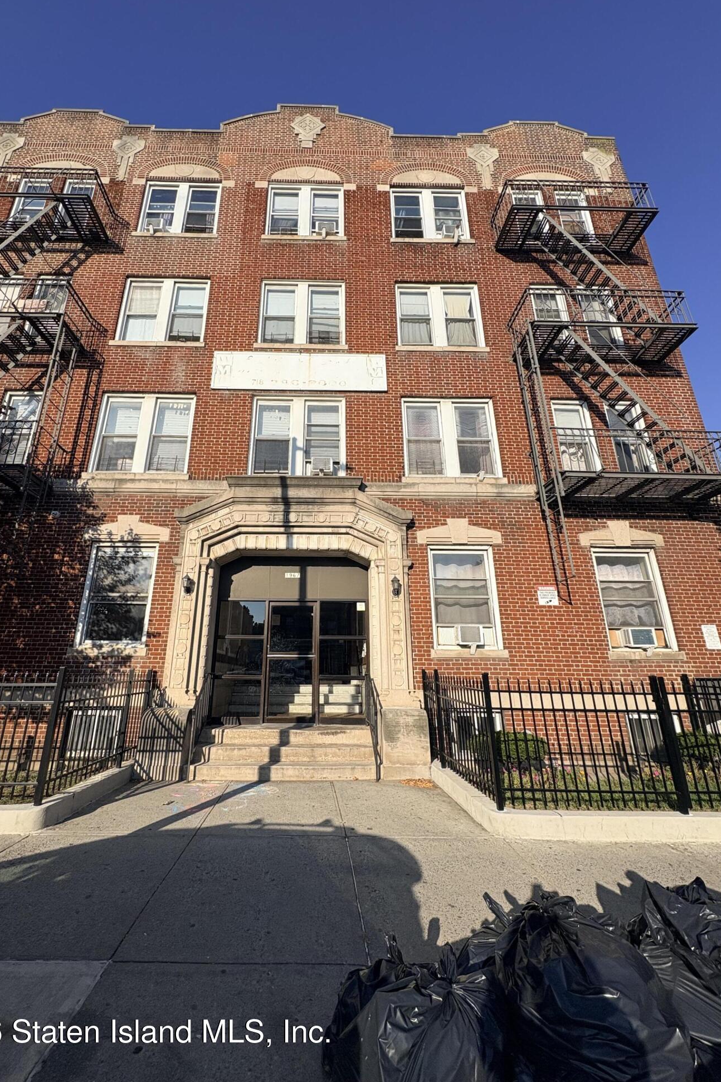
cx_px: 325
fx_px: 451
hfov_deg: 77.1
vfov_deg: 100.4
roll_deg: +0.1
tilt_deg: +19.4
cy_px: 525
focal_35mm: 15
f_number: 2.2
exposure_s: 1/3106
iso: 50
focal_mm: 2.22
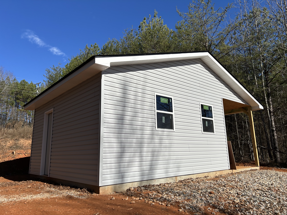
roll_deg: +1.0
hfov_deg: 67.3
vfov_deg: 53.1
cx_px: 144
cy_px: 108
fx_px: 216
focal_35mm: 26
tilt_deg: +11.2
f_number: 1.5
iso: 50
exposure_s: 1/8696
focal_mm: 5.7
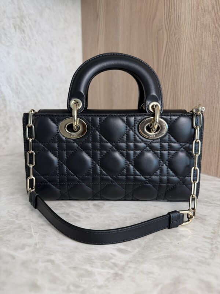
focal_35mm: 24
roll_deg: -0.2
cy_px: 147
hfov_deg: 56.8
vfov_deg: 71.6
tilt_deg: -12.2
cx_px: 110
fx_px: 203
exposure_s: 1/120
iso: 100
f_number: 1.78
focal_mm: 6.76
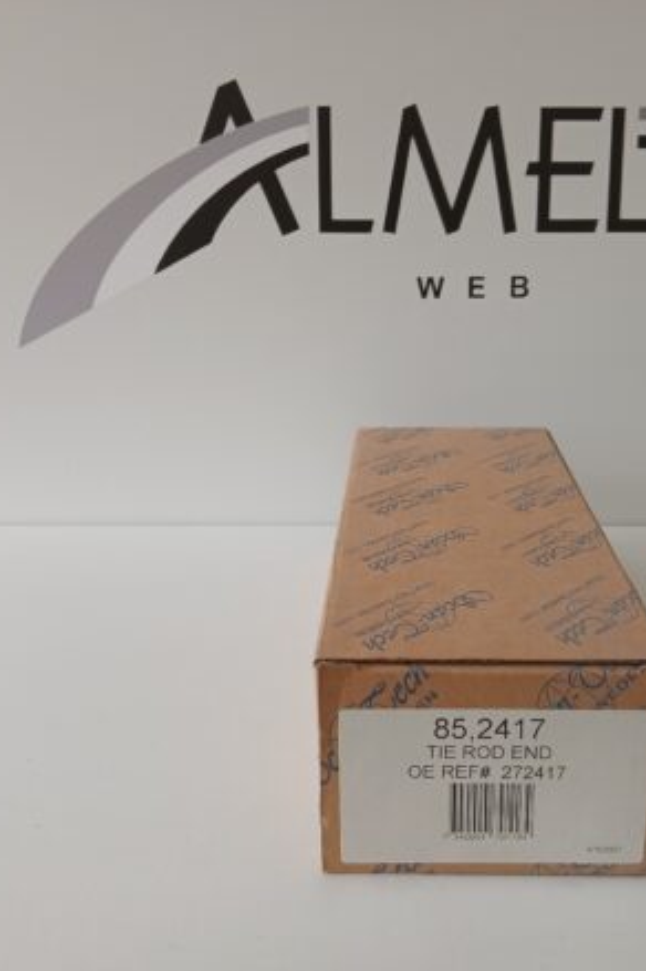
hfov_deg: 35.8
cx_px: 389
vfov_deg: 51.9
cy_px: 478
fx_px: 997
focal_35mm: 37
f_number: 1.8
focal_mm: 3.98
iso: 50
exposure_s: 1/50
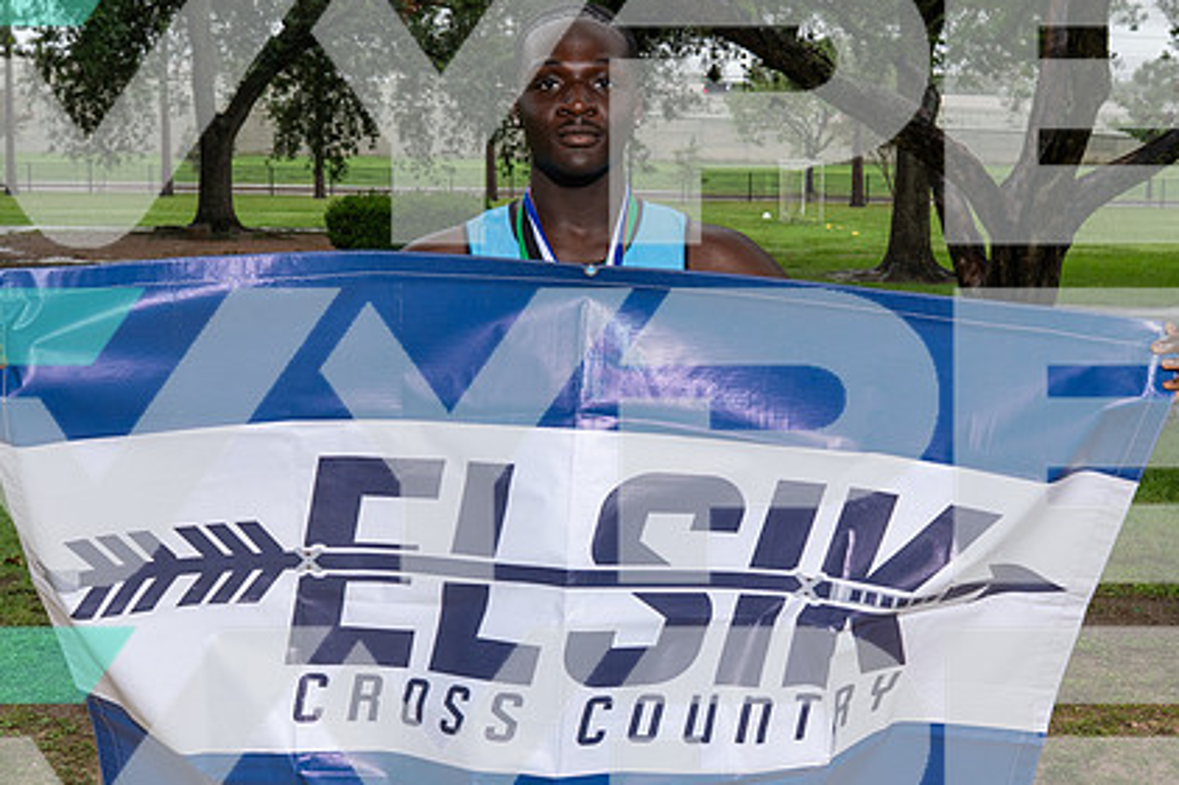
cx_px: 682
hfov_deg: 36.2
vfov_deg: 24.6
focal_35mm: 55
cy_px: 416
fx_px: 1800
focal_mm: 32
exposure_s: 1/250
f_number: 6.3
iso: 500
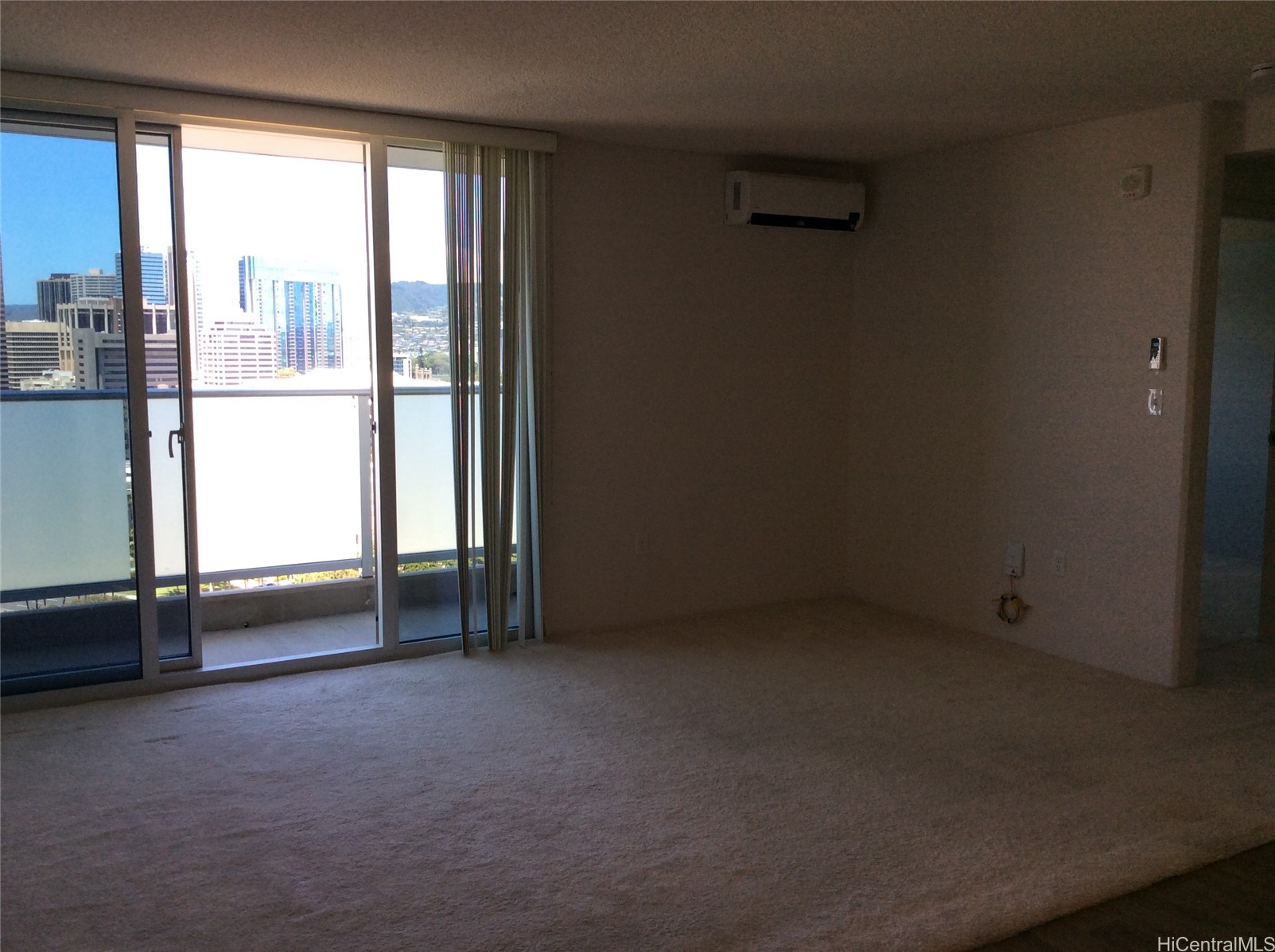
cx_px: 638
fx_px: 1177
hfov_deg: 56.9
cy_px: 476
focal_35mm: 32
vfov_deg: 44.0
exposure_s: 1/160
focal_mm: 3.3
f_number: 2.4
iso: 32
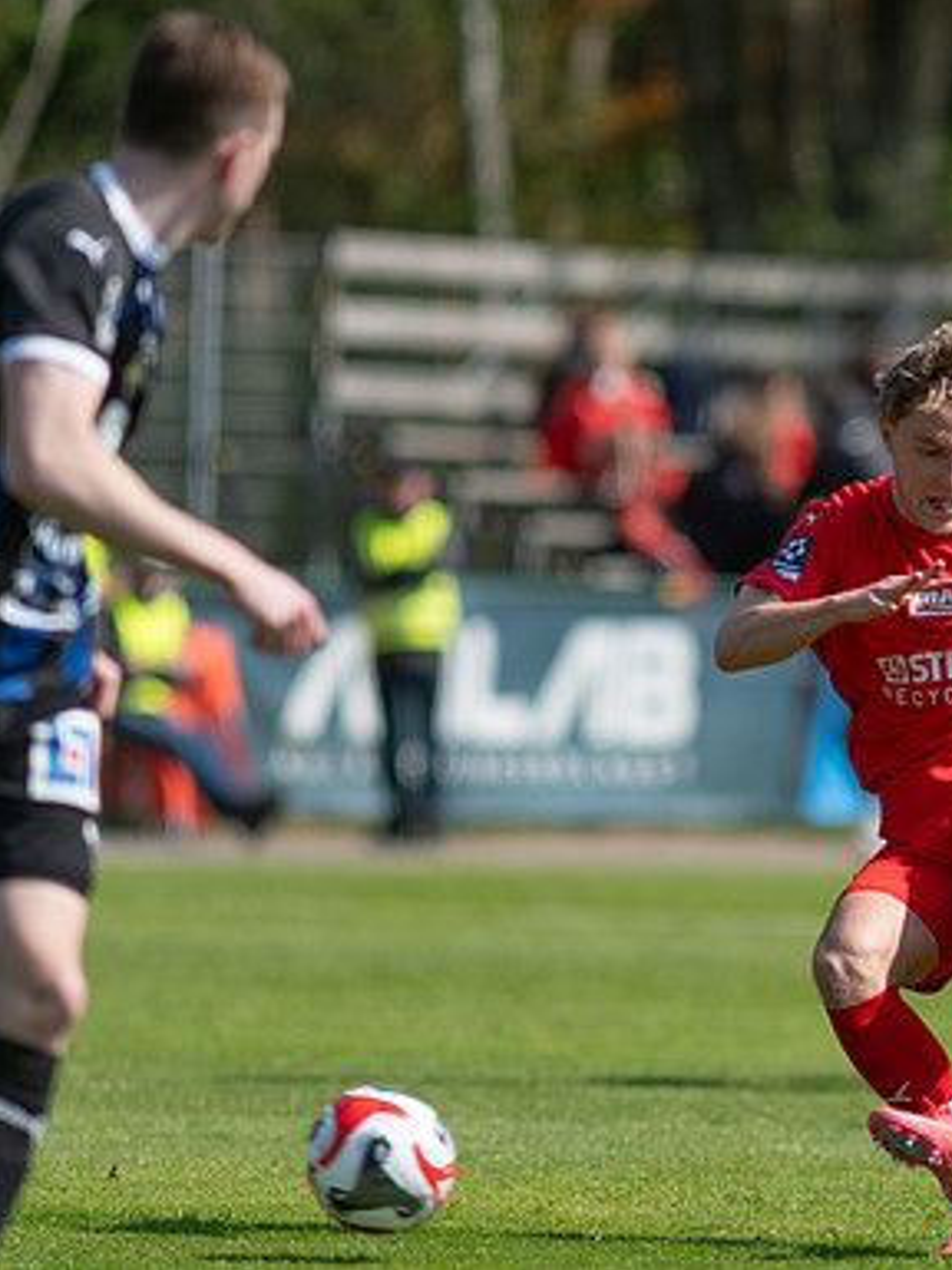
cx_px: 876
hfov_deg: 2.3
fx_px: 23945
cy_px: 633
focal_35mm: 653
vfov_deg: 3.0
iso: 110
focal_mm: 300
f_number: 3.2
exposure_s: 1/2000
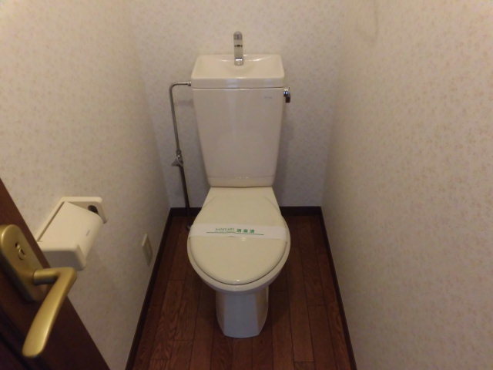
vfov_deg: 56.8
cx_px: 246
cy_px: 185
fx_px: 342
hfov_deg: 71.6
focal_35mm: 24
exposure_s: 1/30
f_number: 3.1
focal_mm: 4.3
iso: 400
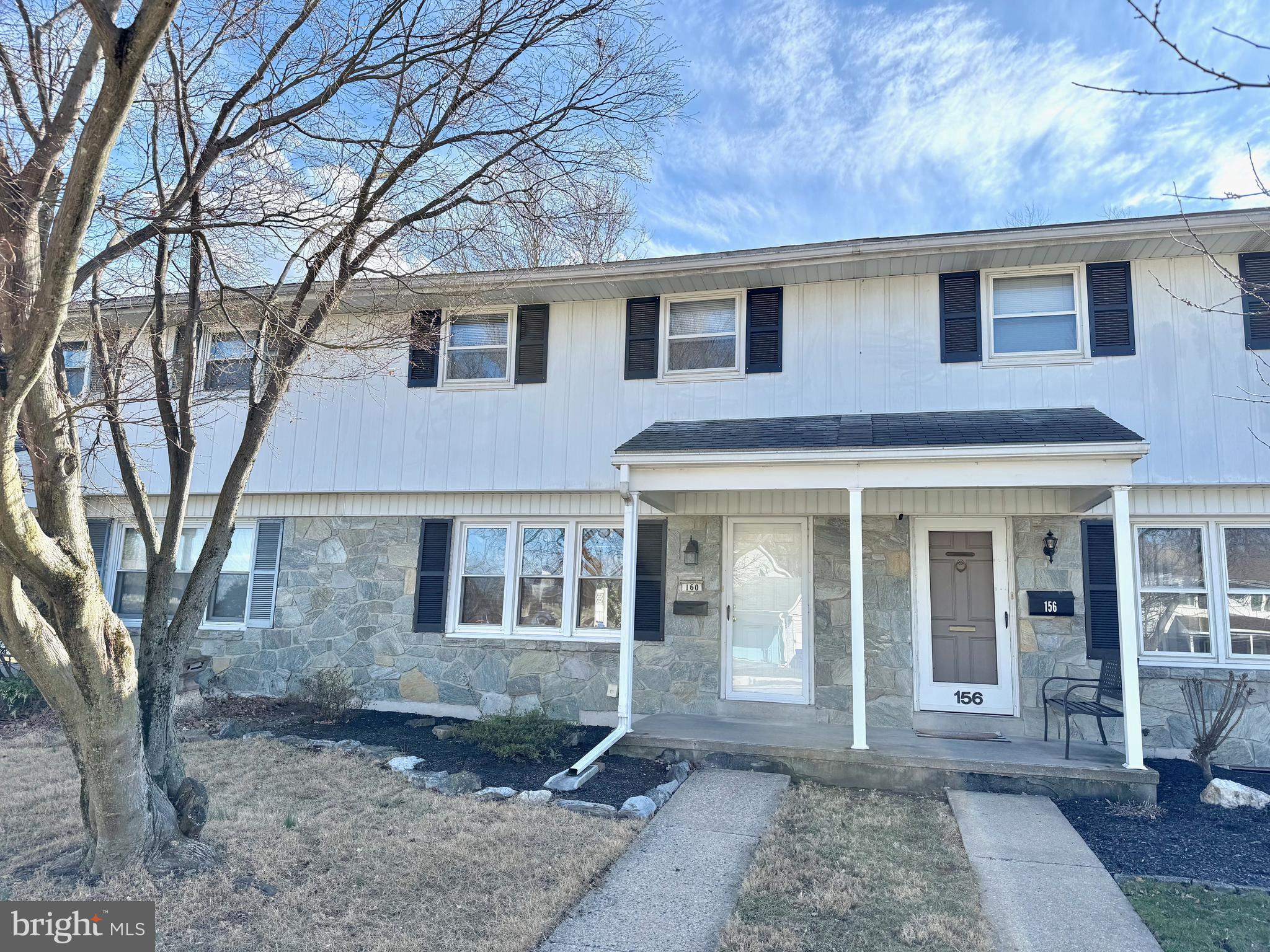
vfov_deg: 56.8
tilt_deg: +7.9
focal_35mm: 24
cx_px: 635
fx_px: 881
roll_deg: -4.2
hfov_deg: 71.6
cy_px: 476
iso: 80
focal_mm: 6.76
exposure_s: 1/1637
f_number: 1.78
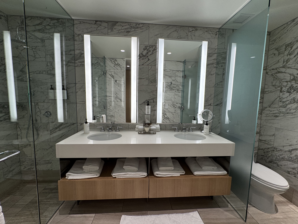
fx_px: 121
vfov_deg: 85.7
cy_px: 112
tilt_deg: -6.9
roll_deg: -1.4
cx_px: 149
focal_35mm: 14
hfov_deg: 102.1
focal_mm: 2.22
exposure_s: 1/103
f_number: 2.2
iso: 100
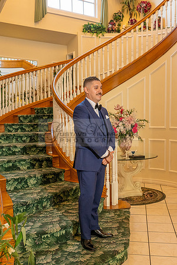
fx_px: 303
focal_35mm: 41
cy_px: 149
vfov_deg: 47.2
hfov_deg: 32.6
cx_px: 86
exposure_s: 1/125
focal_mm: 24
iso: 1000
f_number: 4.5
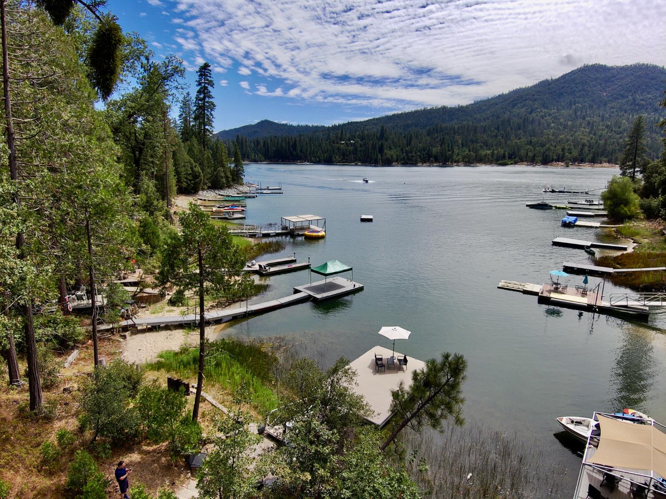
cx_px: 333
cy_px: 250
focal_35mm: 21
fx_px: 404
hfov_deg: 79.0
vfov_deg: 63.4
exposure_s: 1/2549
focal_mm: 3.7
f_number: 2.8
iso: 102
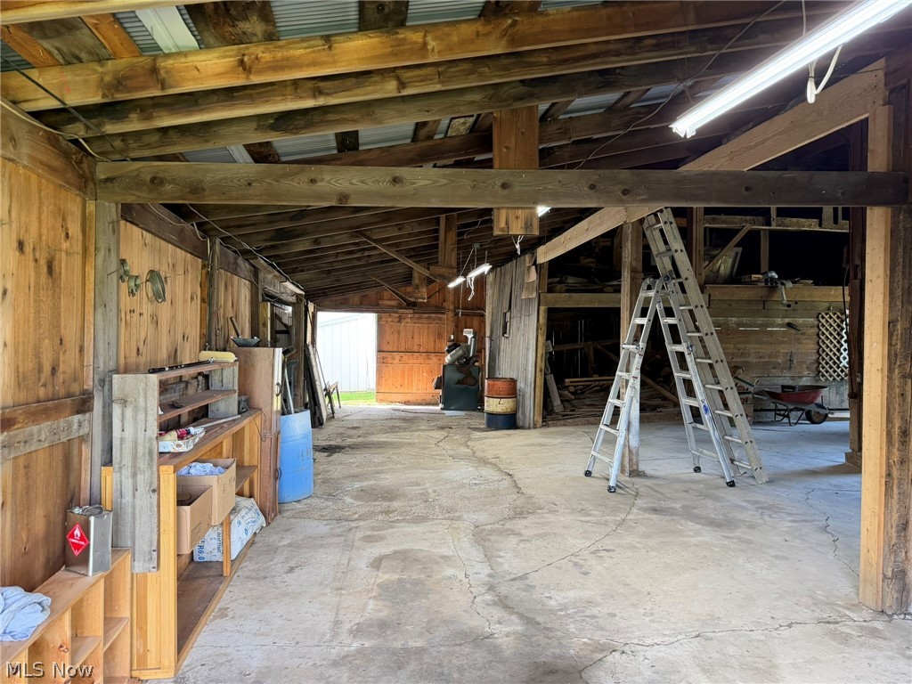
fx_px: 632
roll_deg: -0.8
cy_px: 342
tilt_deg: +0.0
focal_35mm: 24
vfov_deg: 56.8
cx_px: 456
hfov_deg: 71.6
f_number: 1.78
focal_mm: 6.76
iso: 400
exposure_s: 1/120
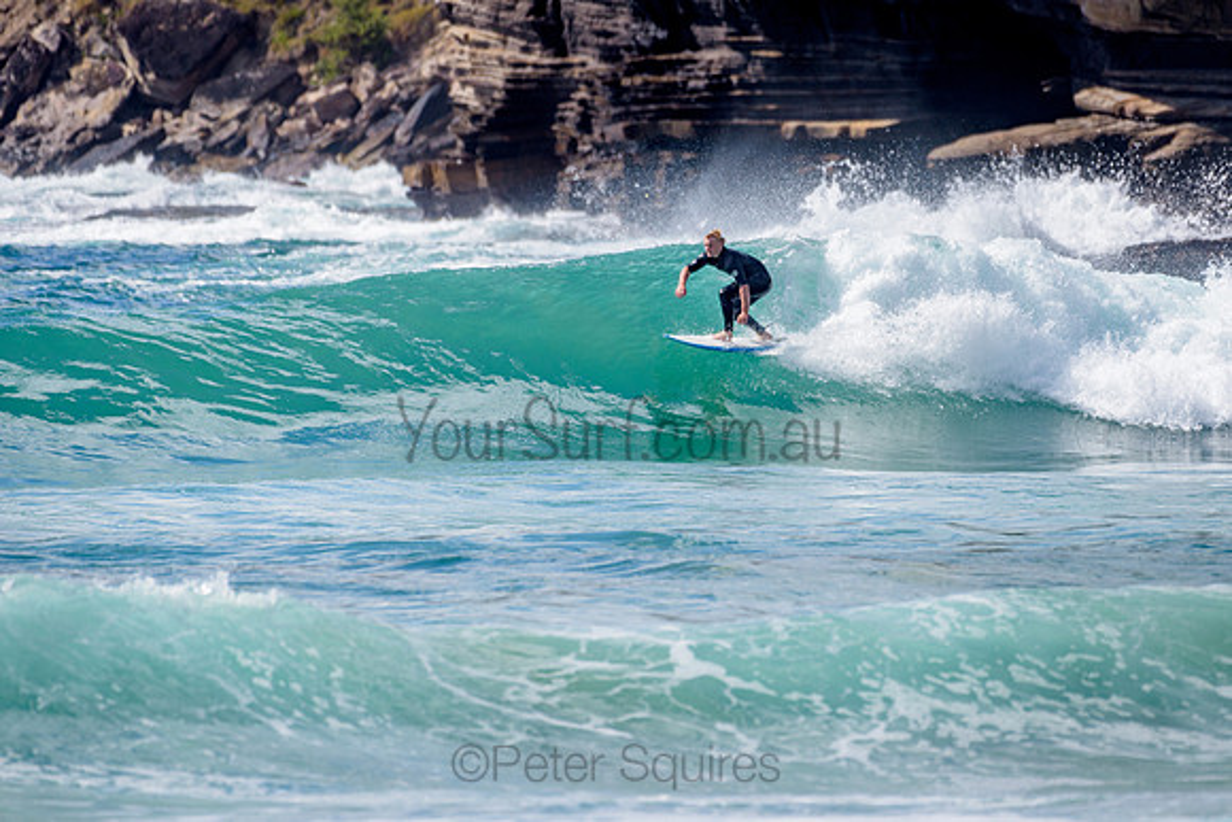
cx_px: 749
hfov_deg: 3.4
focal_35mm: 613
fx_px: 20986
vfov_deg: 2.2
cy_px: 319
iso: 110
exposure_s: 1/2000
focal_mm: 500
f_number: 5.6
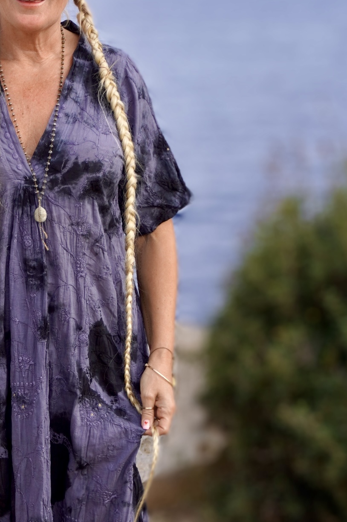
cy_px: 410
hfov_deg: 15.3
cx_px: 9
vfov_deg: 22.8
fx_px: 1273
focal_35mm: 88
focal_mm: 28
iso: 100
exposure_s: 1/320
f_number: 5
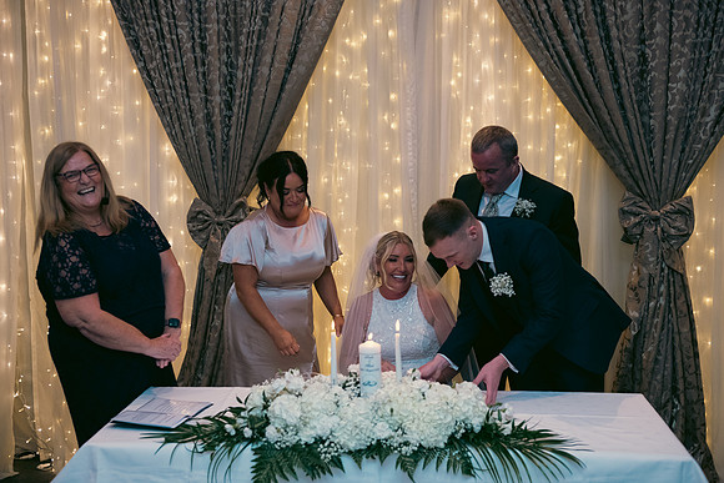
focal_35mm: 48
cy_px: 242
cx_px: 362
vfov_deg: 28.1
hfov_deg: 41.1
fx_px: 966
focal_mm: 48
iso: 800
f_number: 3.5
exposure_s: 1/160
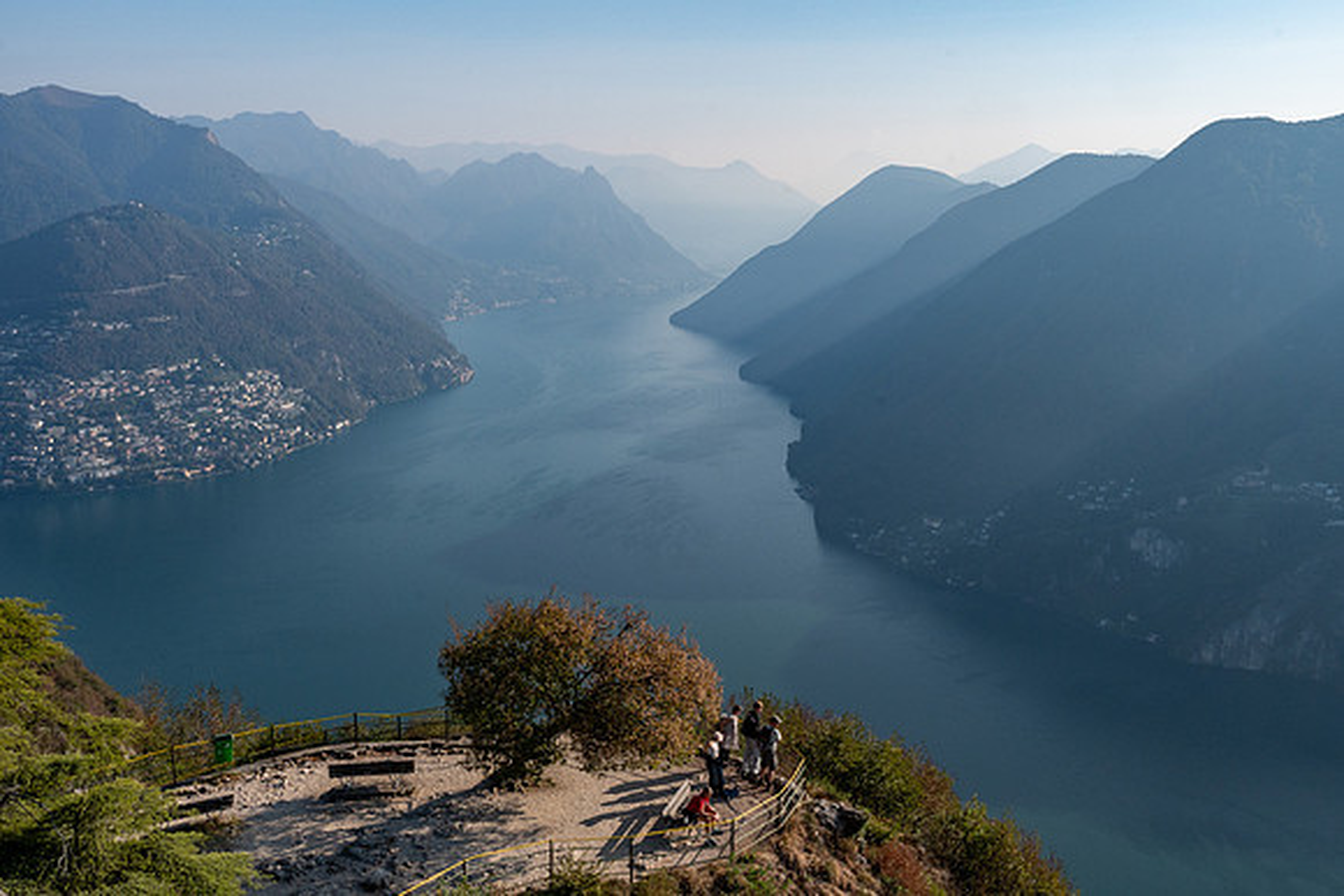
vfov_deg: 36.9
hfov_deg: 53.1
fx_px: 1344
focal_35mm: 36
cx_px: 672
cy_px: 448
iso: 400
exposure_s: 1/200
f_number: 16
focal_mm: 24
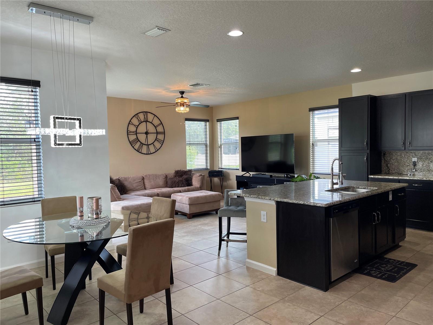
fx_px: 313
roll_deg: +0.9
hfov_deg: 69.4
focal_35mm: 25
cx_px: 216
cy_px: 162
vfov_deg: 54.9
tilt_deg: -3.5
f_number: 1.6
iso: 125
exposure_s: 1/120
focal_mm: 5.1
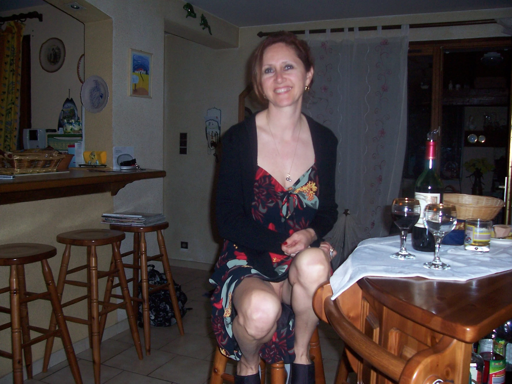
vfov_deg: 41.8
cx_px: 256
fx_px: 503
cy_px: 192
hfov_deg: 54.0
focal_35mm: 34
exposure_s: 1/60
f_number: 2.7
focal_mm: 5.6
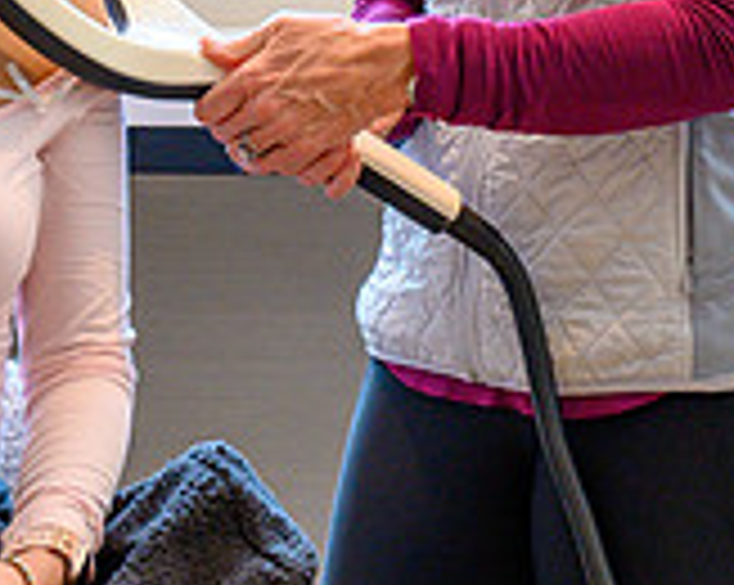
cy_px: -115
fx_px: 8896
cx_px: 320
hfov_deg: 4.7
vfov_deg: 3.8
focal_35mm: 410
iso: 1600
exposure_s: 1/160
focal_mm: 120
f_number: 6.3
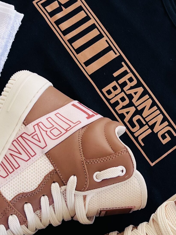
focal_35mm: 61
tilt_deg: -76.5
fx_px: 414
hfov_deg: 24.0
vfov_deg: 31.6
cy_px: 137
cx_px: 89
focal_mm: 5.7
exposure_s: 1/468
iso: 50
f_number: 1.5
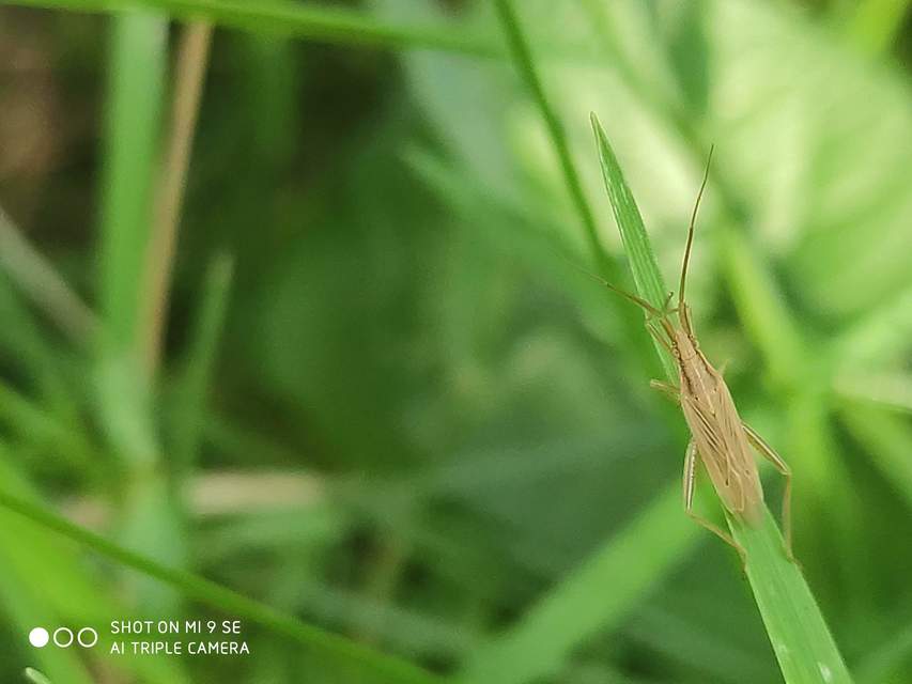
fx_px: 685
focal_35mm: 26
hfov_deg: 67.3
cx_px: 456
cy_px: 342
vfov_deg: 53.1
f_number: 1.75
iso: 311
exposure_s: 1/120
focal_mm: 4.77
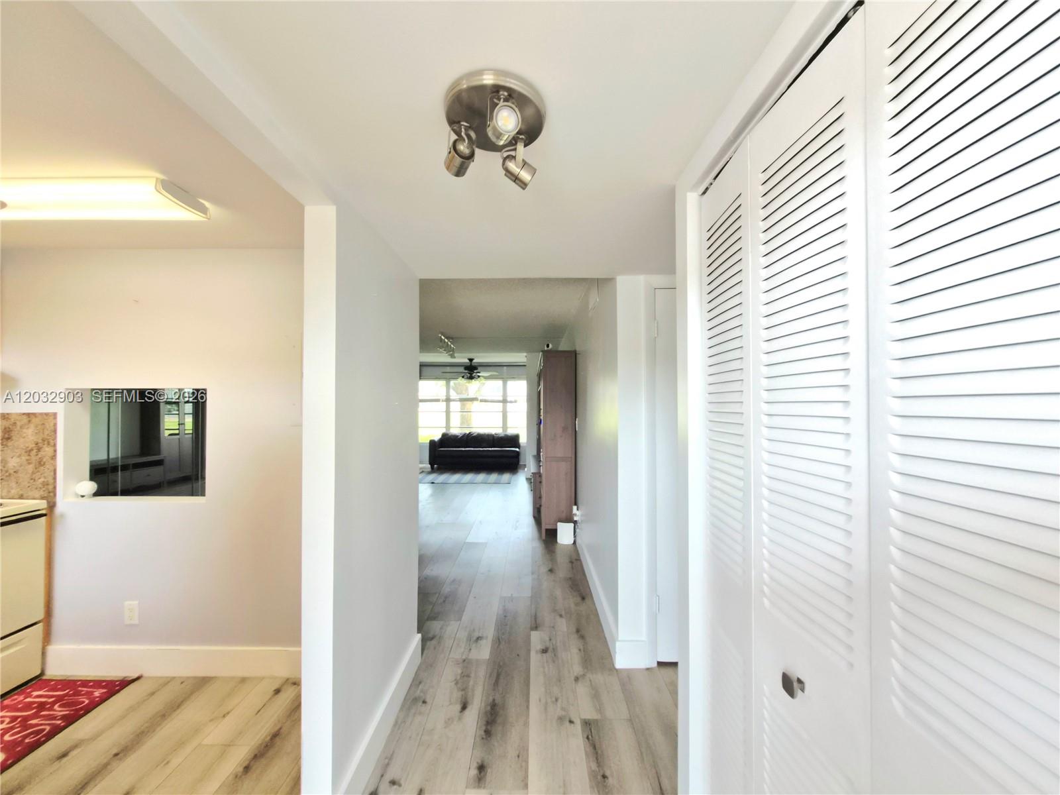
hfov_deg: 106.2
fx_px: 398
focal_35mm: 13
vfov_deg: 89.9
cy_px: 398
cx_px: 530
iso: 50
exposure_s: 1/120
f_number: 2.2
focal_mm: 1.7
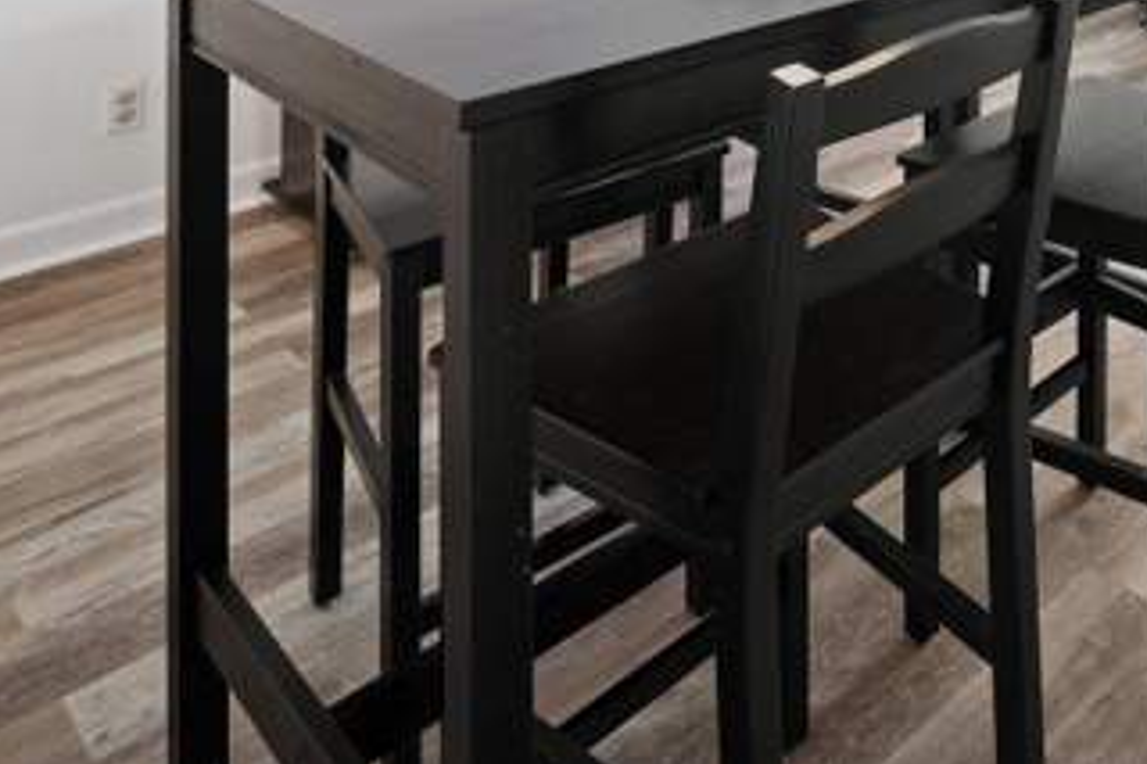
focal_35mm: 35
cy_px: -183
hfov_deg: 46.8
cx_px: 1111
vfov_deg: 31.0
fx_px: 1115
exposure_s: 1/8
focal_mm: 14
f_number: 8
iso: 200
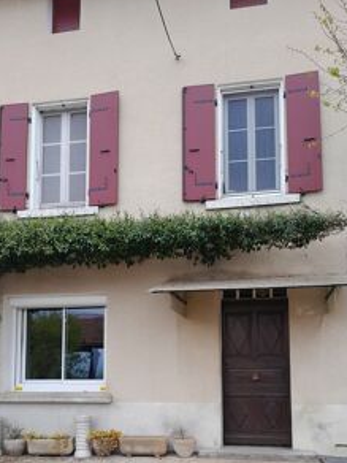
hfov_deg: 37.7
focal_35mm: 38
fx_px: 508
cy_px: 323
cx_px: 174
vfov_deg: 47.8
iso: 40
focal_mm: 3.98
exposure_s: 1/121
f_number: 1.8
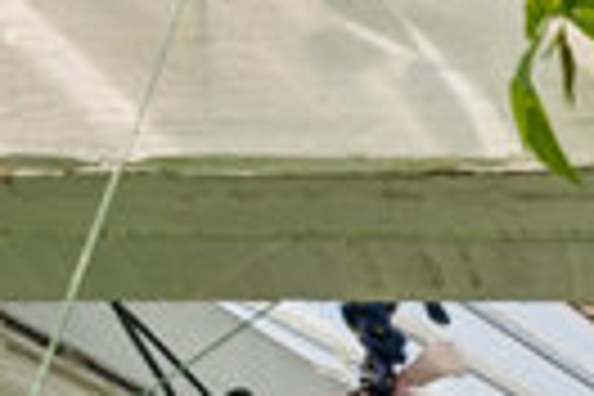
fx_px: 1501
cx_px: 1570
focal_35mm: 91
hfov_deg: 13.2
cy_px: 1168
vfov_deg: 10.7
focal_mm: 15
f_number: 10
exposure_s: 1/125
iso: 200
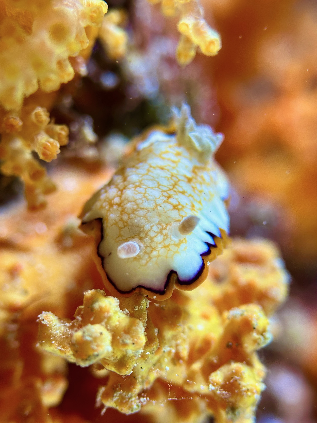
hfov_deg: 30.3
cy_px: 212
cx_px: 158
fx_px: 586
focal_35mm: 48
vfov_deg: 39.7
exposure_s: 1/2304
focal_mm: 6.86
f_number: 1.78
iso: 64
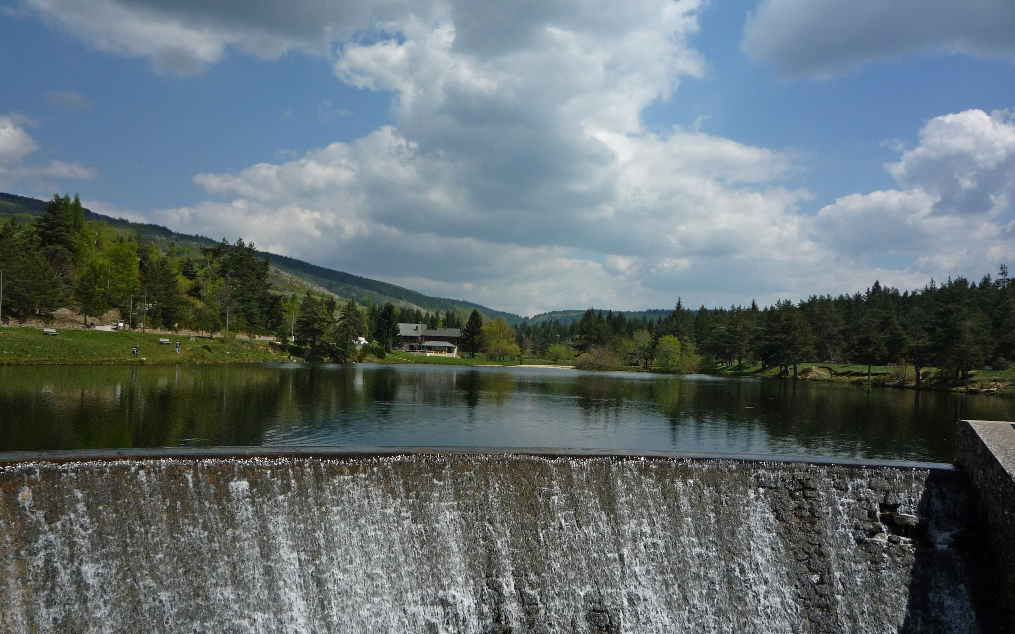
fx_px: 885
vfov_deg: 39.4
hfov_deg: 59.7
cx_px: 505
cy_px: 354
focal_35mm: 32
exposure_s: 1/500
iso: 100
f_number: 5.6
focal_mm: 5.2
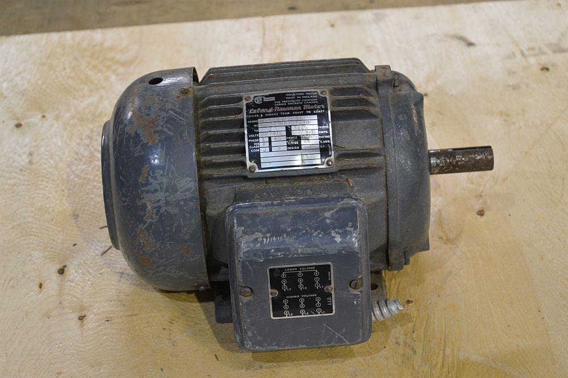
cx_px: 284
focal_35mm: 82
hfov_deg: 24.6
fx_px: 1301
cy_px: 189
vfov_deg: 16.5
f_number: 5.6
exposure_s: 1/15
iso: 500
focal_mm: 55
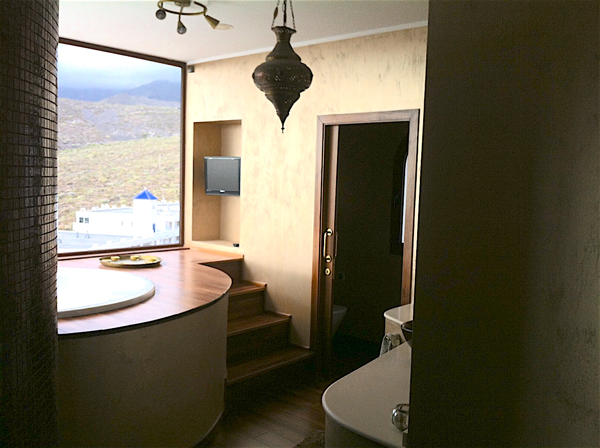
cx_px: 300
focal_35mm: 35
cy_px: 224
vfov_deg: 40.6
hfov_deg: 52.7
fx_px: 606
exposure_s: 1/359
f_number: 2.8
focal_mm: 3.85
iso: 80
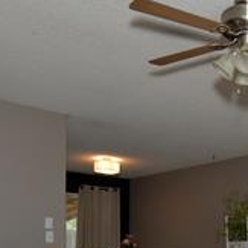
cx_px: 263
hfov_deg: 30.9
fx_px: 405
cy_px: 251
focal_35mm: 50
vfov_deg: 31.3
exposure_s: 1/160
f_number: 10
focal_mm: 15
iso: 1250
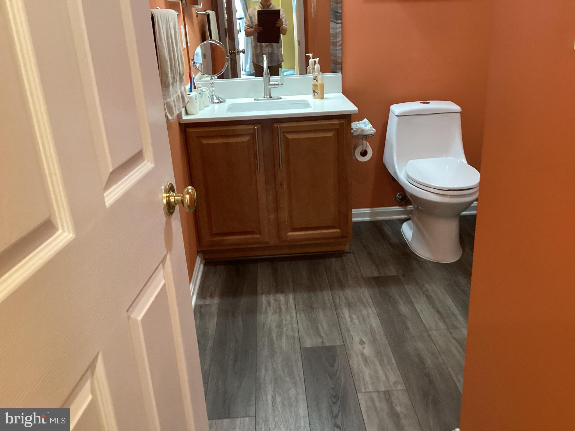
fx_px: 515
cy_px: 216
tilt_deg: -19.9
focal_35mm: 31
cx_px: 288
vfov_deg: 45.4
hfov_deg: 58.4
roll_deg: +3.0
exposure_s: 1/40
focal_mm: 3.3
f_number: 2.4
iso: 320
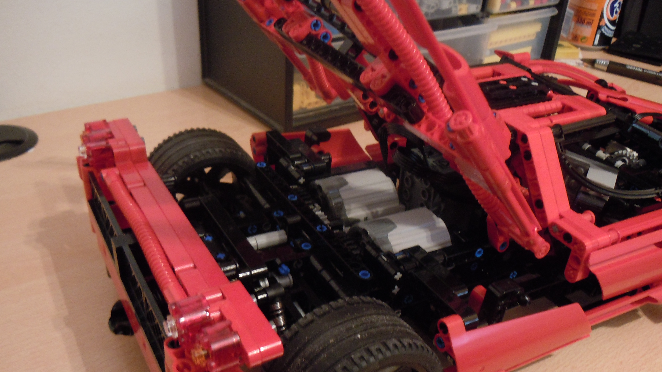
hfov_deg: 58.0
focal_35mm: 34
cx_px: 340
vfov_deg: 34.4
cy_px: 240
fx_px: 597
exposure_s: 1/4
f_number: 3.5
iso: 400
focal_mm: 5.4
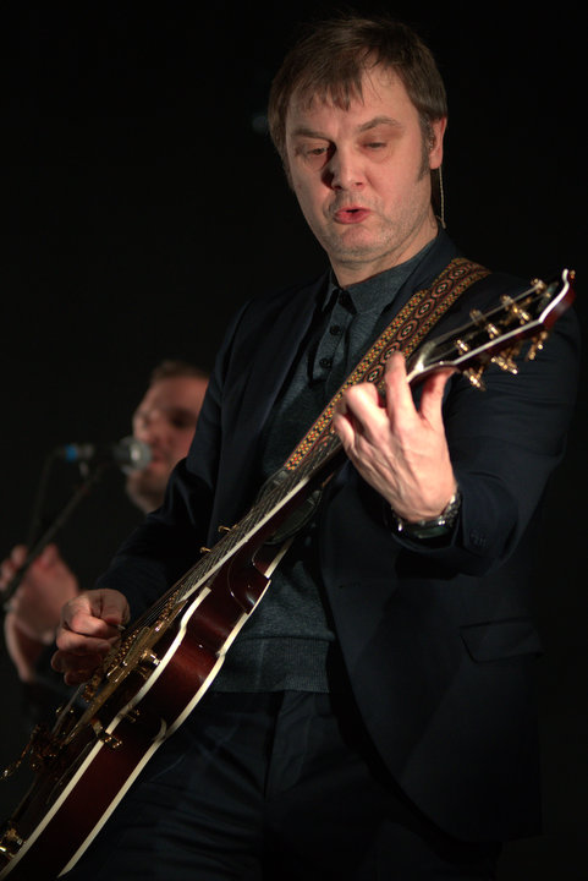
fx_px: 3853
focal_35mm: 158
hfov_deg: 8.7
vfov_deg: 13.0
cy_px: 440
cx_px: 294
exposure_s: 1/100
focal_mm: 105
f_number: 2.8
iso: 1250
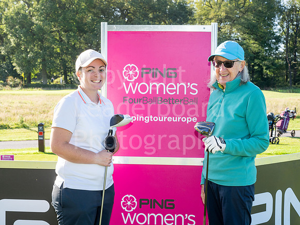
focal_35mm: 64
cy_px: 112
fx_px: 553
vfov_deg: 23.0
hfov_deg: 30.3
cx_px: 150
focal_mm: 59
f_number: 10
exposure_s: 1/100
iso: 200
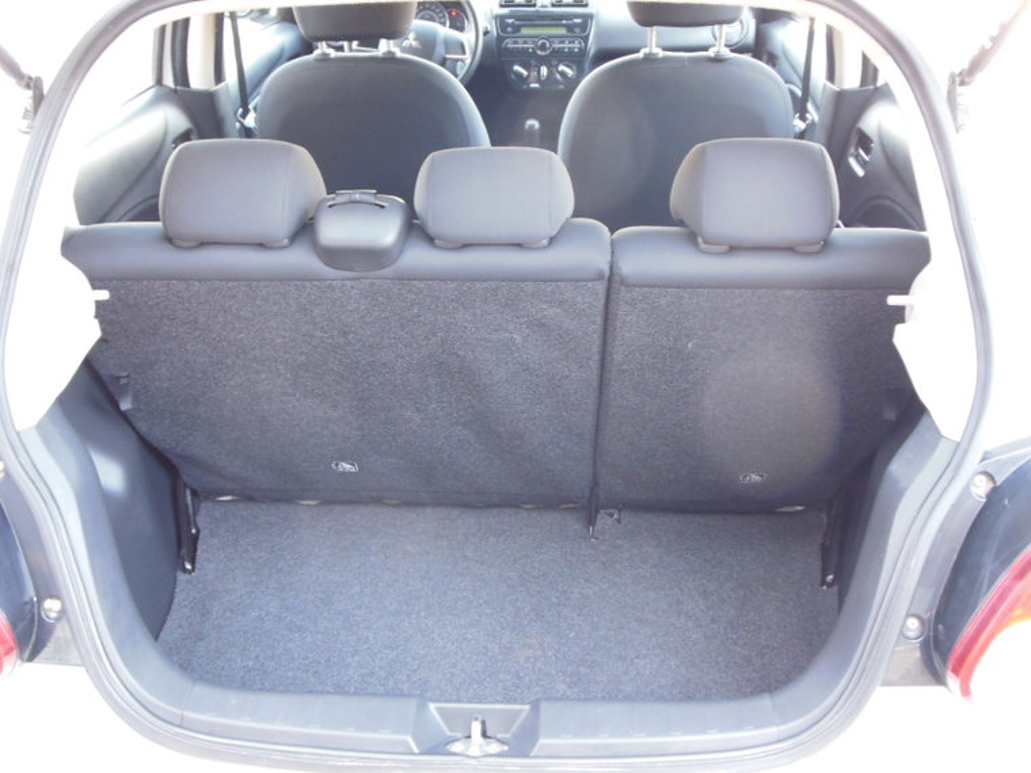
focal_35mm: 33
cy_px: 386
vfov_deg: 42.9
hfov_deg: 55.4
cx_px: 516
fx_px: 983
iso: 400
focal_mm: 6
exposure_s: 1/25
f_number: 3.5
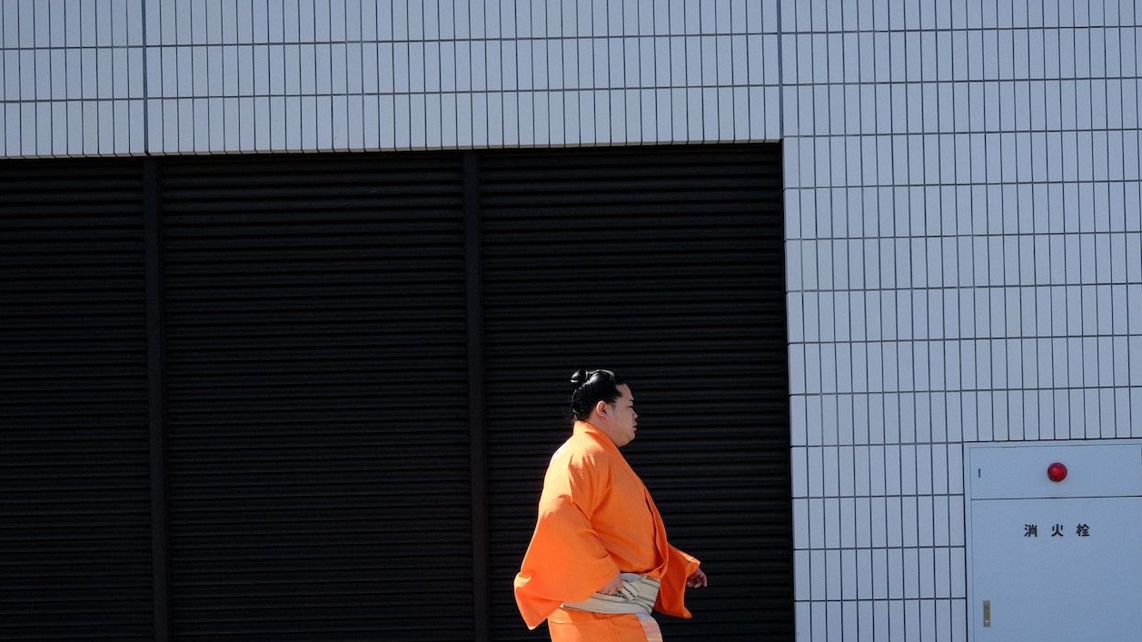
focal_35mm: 56
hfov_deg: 37.2
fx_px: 1696
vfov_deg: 21.1
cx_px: 570
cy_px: 528
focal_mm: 23
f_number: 2.8
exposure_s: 1/4000
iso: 400
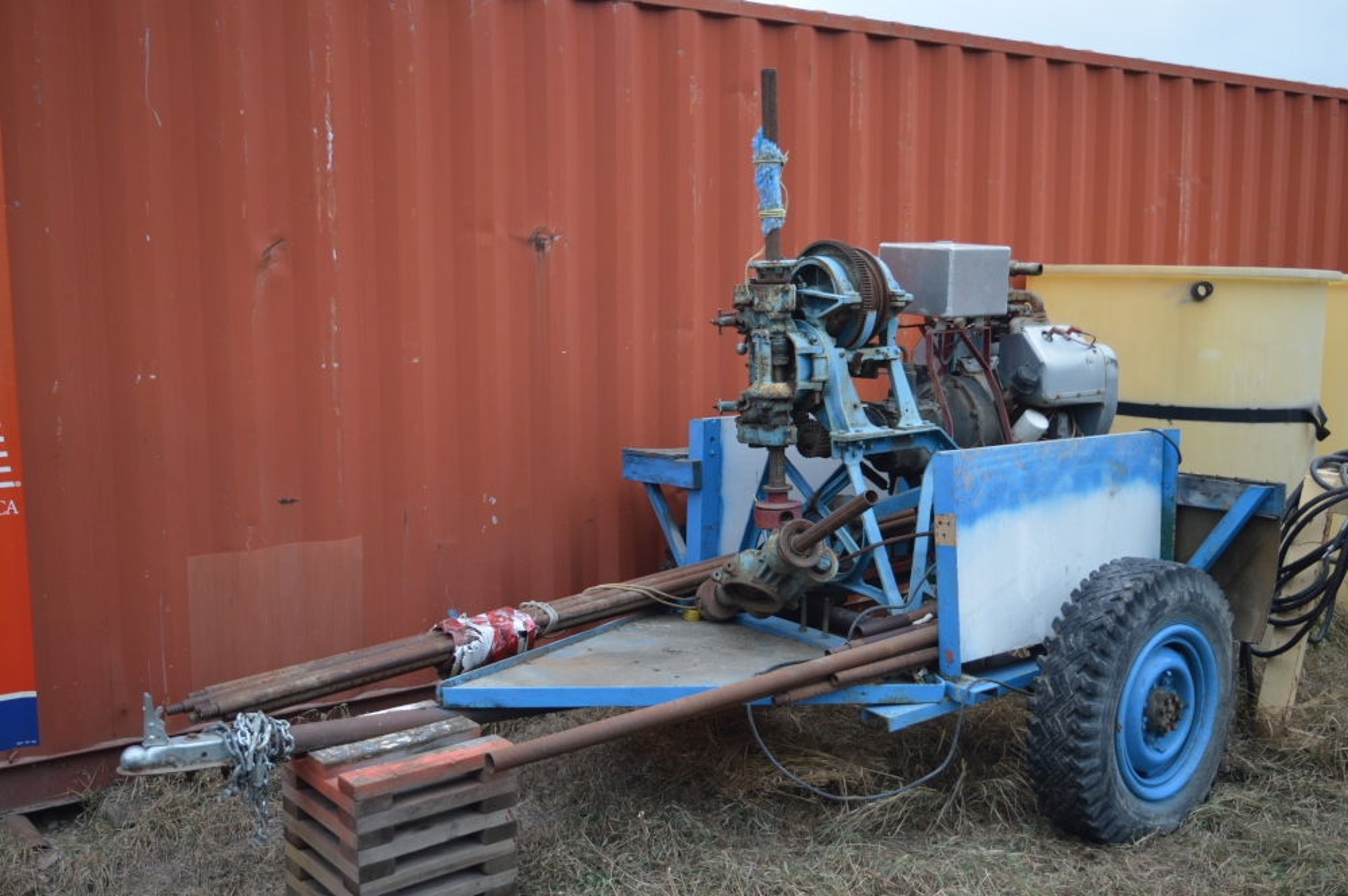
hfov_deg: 53.2
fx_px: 1347
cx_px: 674
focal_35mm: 36
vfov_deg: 36.8
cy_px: 448
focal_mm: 24
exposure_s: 1/60
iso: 400
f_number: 4
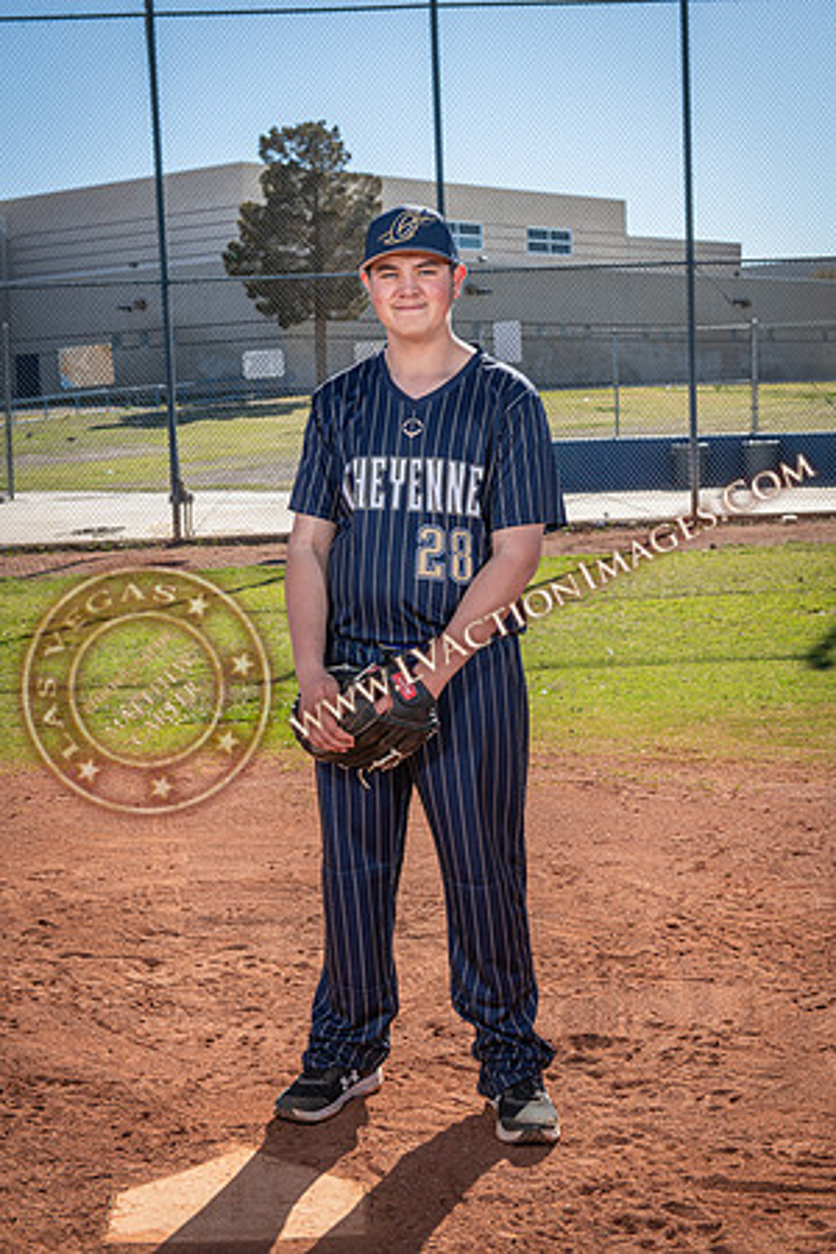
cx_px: 418
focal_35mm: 56
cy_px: 627
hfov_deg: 24.2
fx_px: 1951
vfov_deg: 35.6
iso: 200
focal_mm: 56
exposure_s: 1/250
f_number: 8
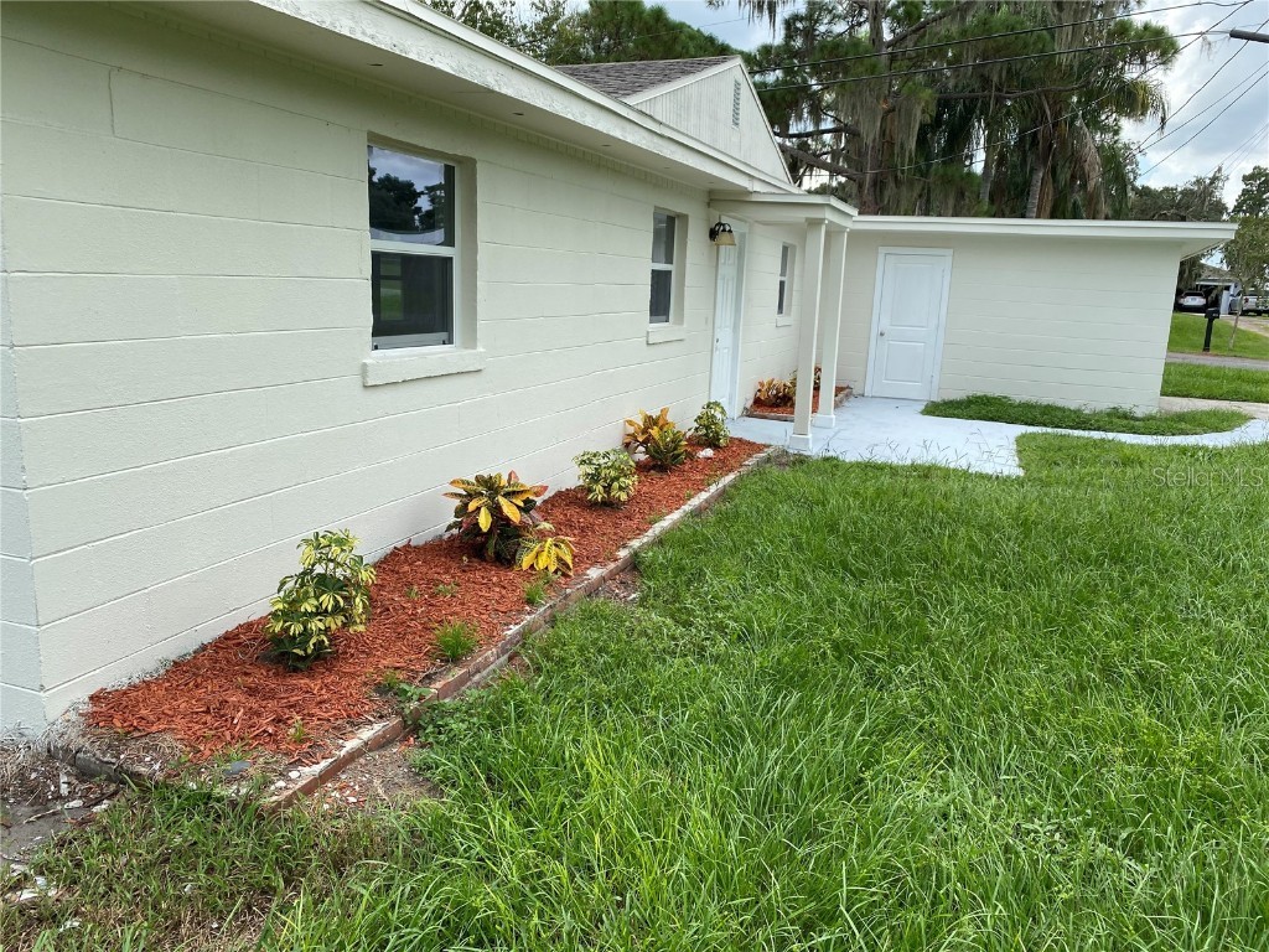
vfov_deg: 53.1
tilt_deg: -10.5
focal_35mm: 26
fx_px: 953
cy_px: 476
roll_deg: -2.9
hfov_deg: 67.3
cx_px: 634
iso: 32
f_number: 1.8
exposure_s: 1/1464
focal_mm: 4.25
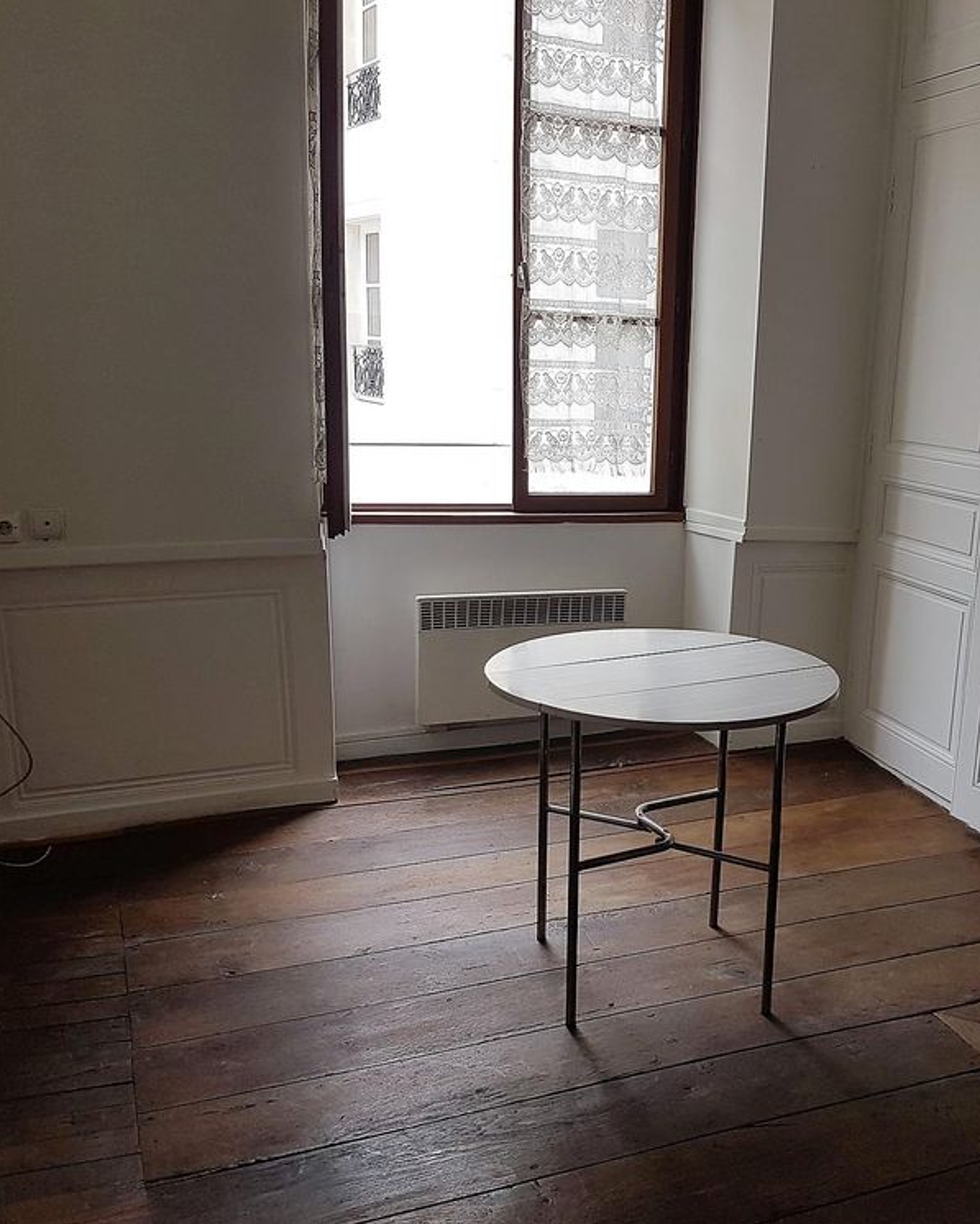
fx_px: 1232
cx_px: 709
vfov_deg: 52.8
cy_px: 614
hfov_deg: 42.3
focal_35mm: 34
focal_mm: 4.2
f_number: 1.7
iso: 40
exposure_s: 1/157
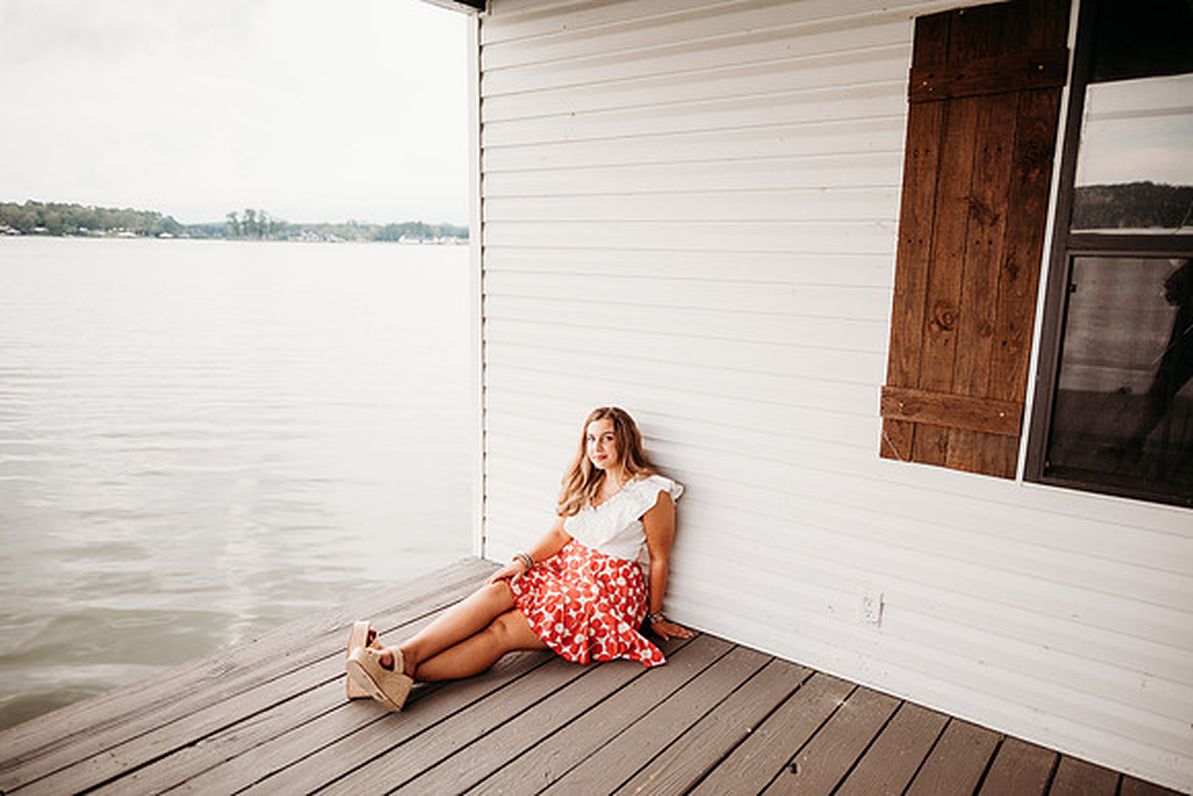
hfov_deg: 73.7
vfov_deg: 53.2
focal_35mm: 24
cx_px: 596
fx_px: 795
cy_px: 398
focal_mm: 24
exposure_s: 1/250
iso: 200
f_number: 2.2
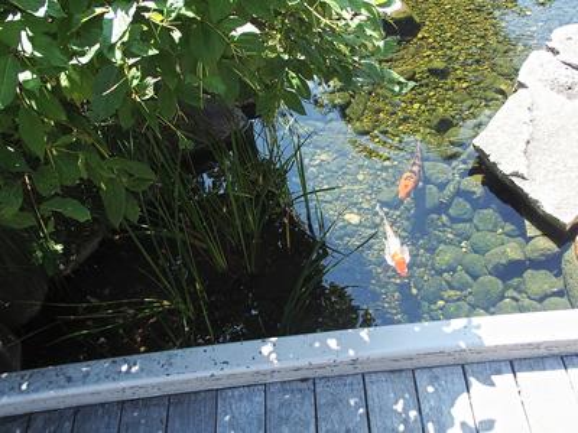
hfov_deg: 63.4
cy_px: 216
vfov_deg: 49.7
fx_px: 468
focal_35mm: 28
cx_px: 289
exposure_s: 1/500
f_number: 3.5
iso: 100
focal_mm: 6
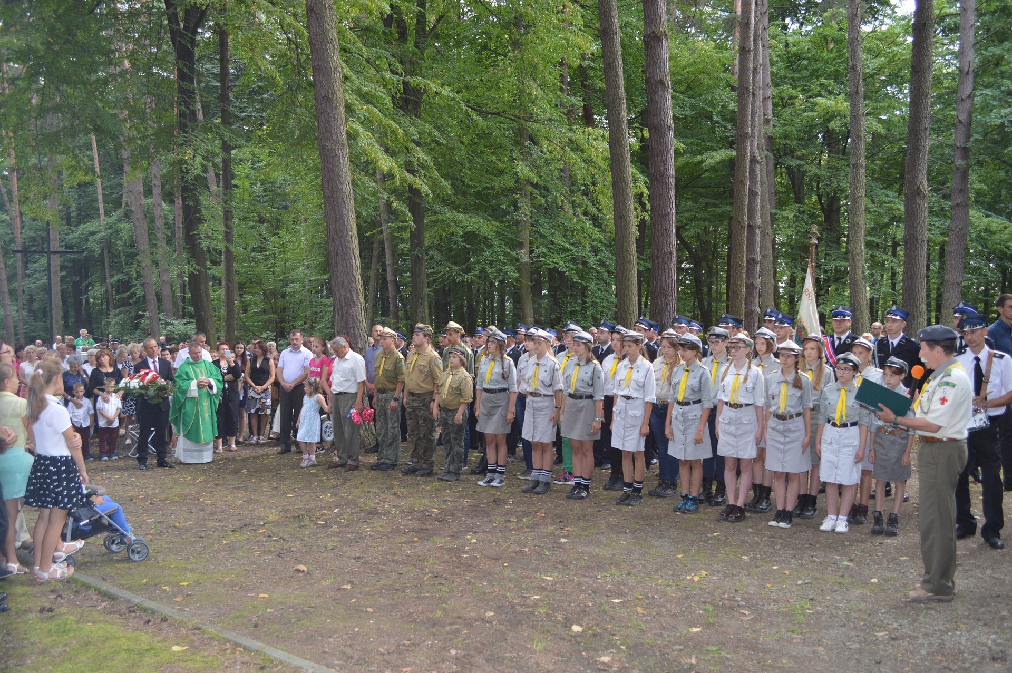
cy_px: 336
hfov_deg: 62.0
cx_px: 506
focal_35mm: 30
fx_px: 843
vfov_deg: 43.5
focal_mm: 20
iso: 400
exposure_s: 1/80
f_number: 4
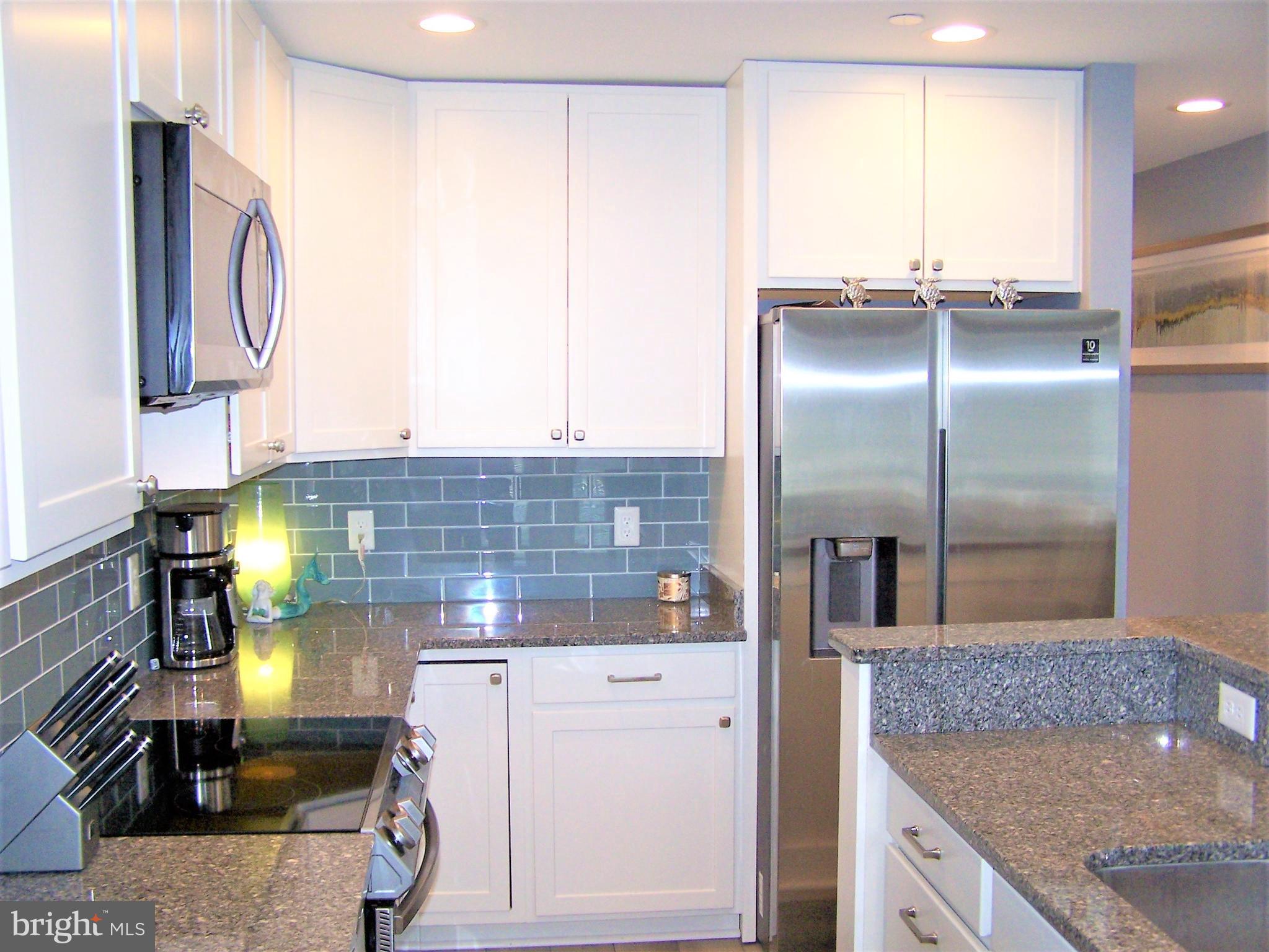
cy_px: 476
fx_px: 1393
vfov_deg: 37.7
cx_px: 634
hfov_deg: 49.0
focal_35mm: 38
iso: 140
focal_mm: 6.3
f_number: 2.8
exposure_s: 1/60
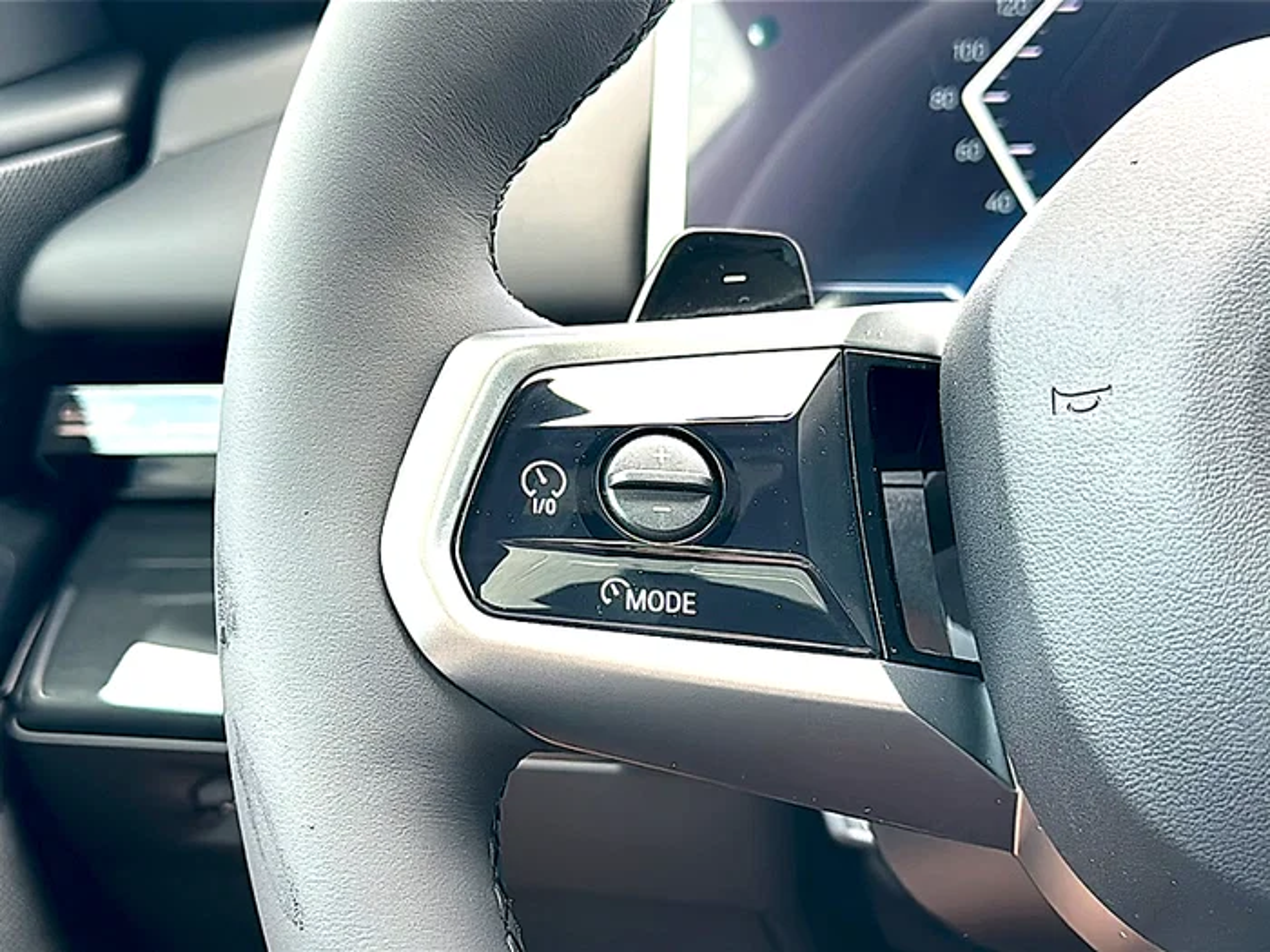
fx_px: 1541
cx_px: 635
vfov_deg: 34.3
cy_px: 476
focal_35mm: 42
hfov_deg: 44.8
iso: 64
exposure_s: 1/151
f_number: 1.78
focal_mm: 6.86
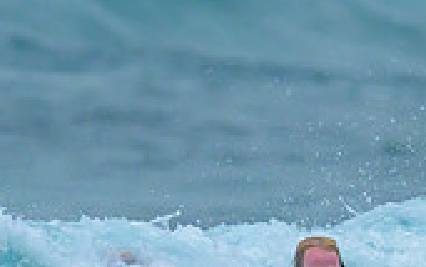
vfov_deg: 0.3
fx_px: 44202
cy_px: 264
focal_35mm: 3806
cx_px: 415
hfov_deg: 0.6
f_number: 6.3
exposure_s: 1/2000
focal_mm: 800
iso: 800
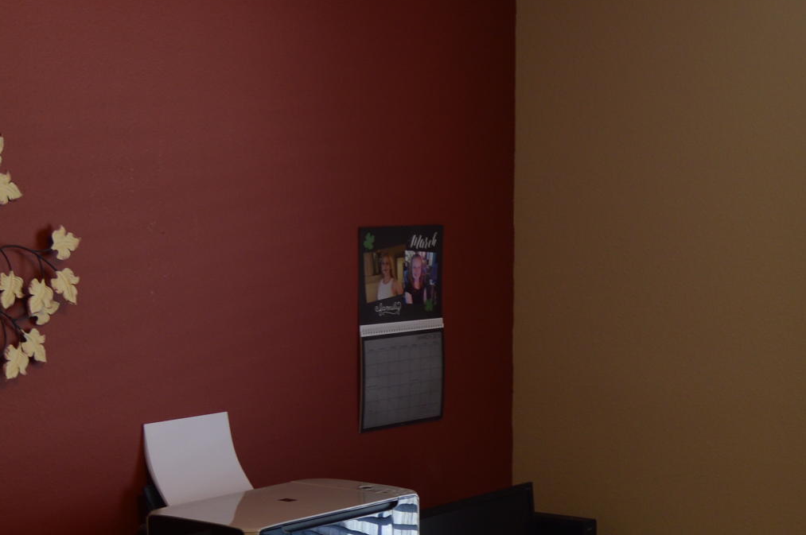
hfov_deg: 25.1
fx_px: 1789
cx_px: 602
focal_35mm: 80
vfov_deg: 16.9
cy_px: 437
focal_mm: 18
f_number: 3.5
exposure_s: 1/30
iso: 100
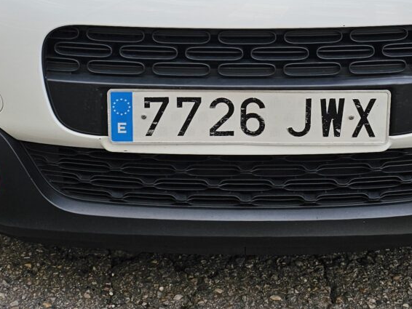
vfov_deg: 21.2
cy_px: -55
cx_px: 217
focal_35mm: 65
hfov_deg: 29.8
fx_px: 774
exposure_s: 1/180
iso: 16
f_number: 1.7
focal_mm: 6.3
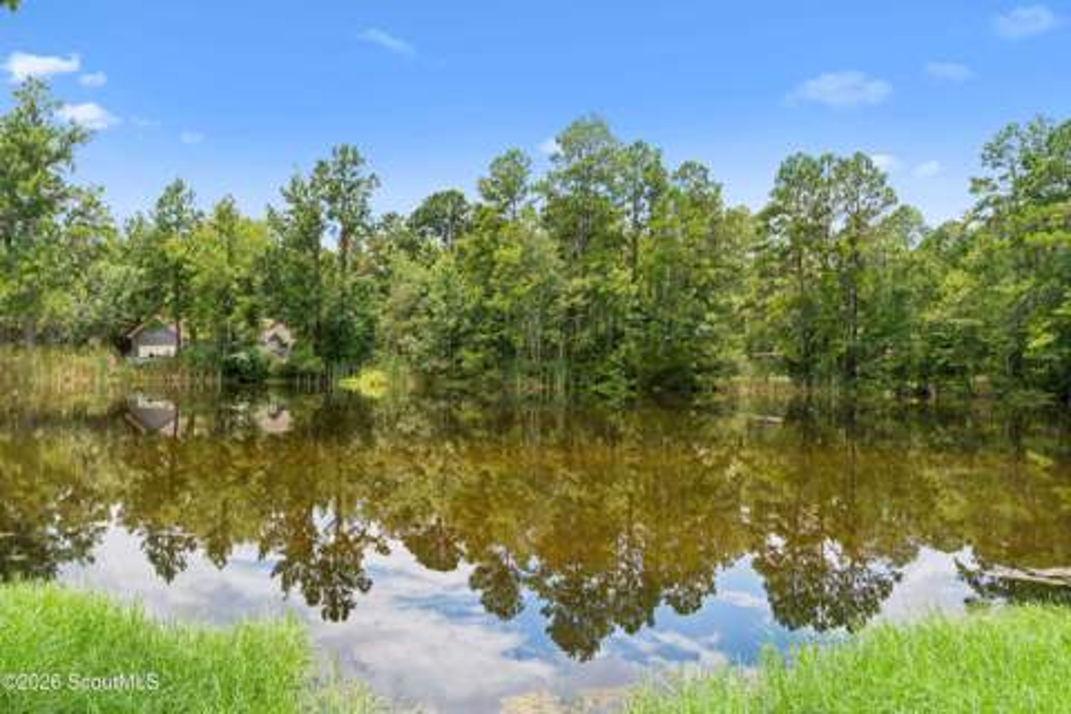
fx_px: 833
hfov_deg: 65.5
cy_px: 357
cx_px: 536
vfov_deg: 46.4
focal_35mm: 28
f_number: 8
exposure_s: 1/250
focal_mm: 28
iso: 250
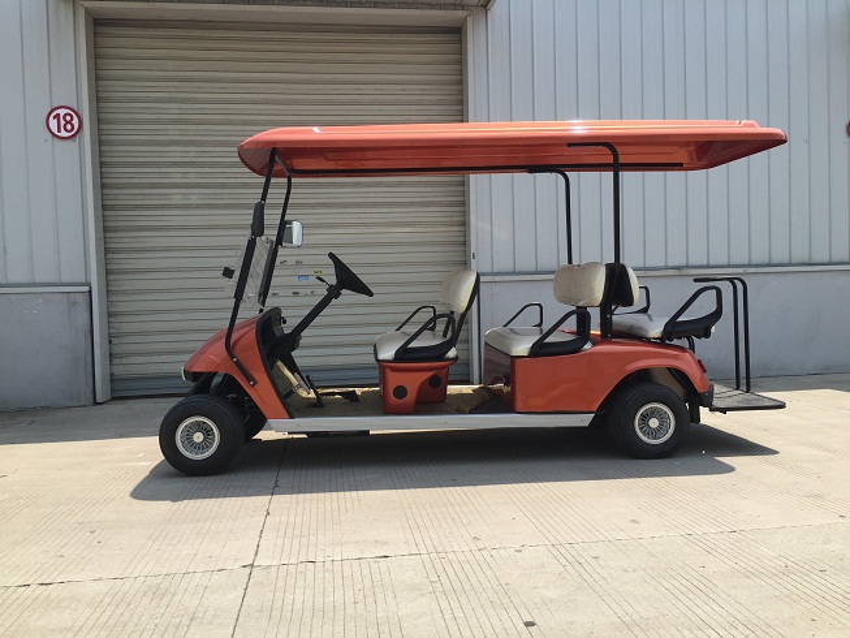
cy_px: 319
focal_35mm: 29
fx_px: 712
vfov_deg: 48.2
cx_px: 425
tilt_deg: -2.2
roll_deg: +0.9
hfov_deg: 61.7
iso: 32
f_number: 2.2
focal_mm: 4.15
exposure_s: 1/1647
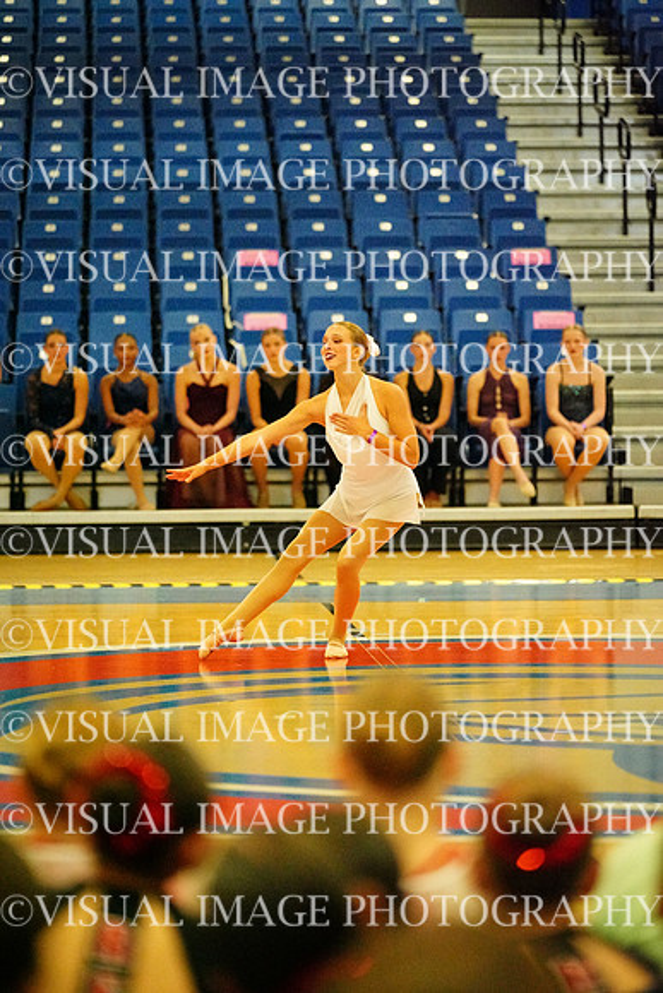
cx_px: 332
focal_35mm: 150
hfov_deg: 9.2
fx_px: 4141
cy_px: 496
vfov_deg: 13.7
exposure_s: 1/1600
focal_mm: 150
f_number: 2.8
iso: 25600
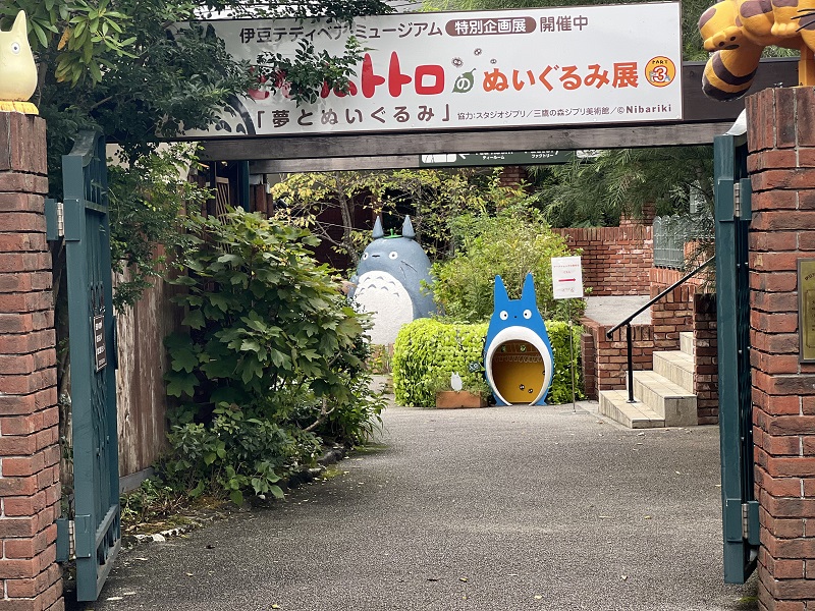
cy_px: 306
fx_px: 1813
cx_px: 408
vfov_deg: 19.1
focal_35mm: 77
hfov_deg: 25.3
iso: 40
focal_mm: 9
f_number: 2.8
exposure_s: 1/121
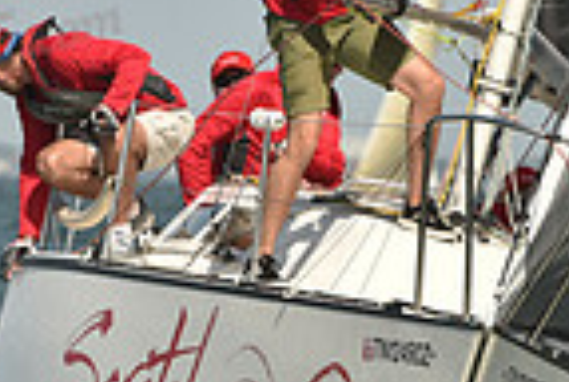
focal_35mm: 1619
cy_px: 229
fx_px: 25642
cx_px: 330
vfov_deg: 0.9
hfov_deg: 1.3
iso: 400
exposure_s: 1/1250
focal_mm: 400
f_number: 9
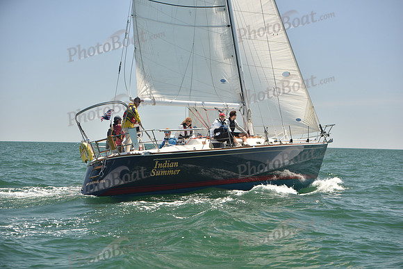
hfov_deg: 28.8
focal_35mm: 70
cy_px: 134
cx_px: 202
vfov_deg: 19.5
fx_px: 784
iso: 250
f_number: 4.5
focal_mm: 70
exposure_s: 1/800
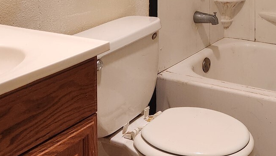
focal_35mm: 62
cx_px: 210
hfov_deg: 33.1
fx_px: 454
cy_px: -71
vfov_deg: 17.6
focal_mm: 5.4
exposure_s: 1/120
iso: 250
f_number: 1.8
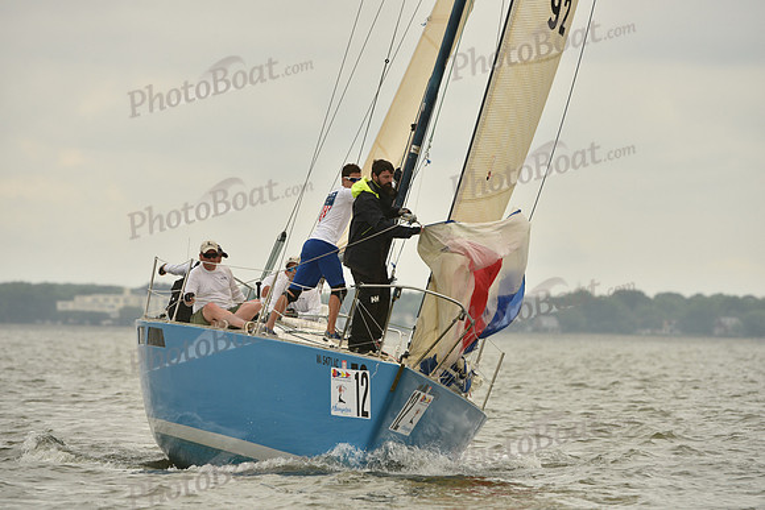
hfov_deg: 5.4
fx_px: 8077
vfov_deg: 3.6
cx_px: 382
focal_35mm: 380
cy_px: 255
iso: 400
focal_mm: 380
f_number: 8
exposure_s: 1/800
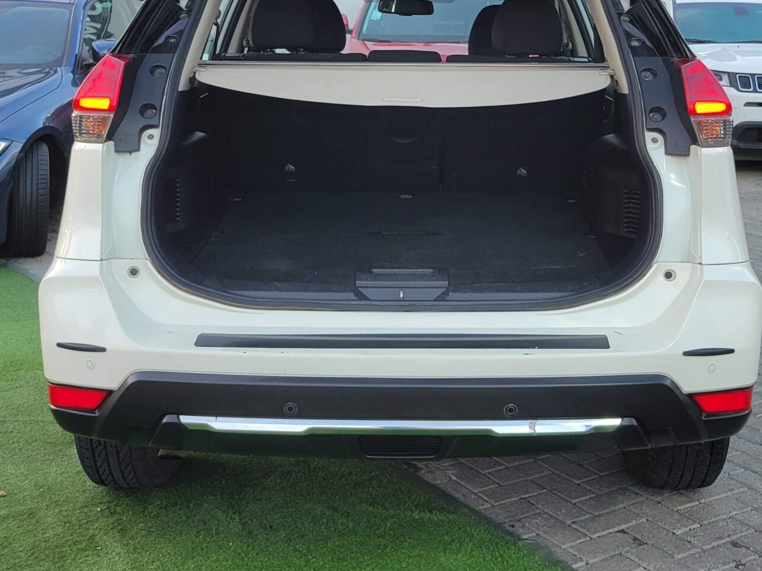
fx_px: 1145
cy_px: 61
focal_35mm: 52
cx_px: 418
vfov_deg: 27.1
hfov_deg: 36.8
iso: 40
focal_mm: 5.4
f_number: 1.8
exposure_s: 1/190
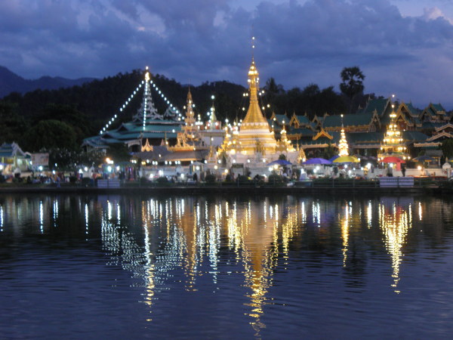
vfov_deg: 25.7
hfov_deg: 33.8
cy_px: 170
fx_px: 746
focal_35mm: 57
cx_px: 226
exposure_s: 1/5
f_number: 3.6
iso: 200
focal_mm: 10.29
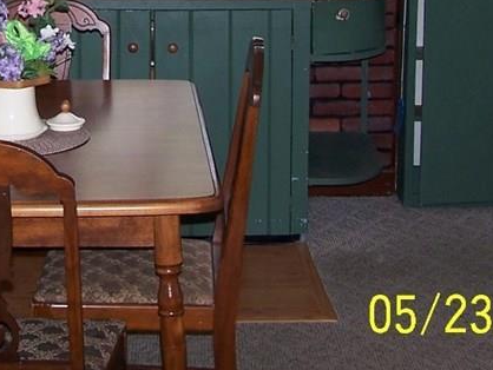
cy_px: -26
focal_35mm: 93
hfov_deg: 20.8
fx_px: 1325
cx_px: 83
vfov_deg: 15.5
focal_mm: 6.3
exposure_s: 1/60
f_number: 2.8
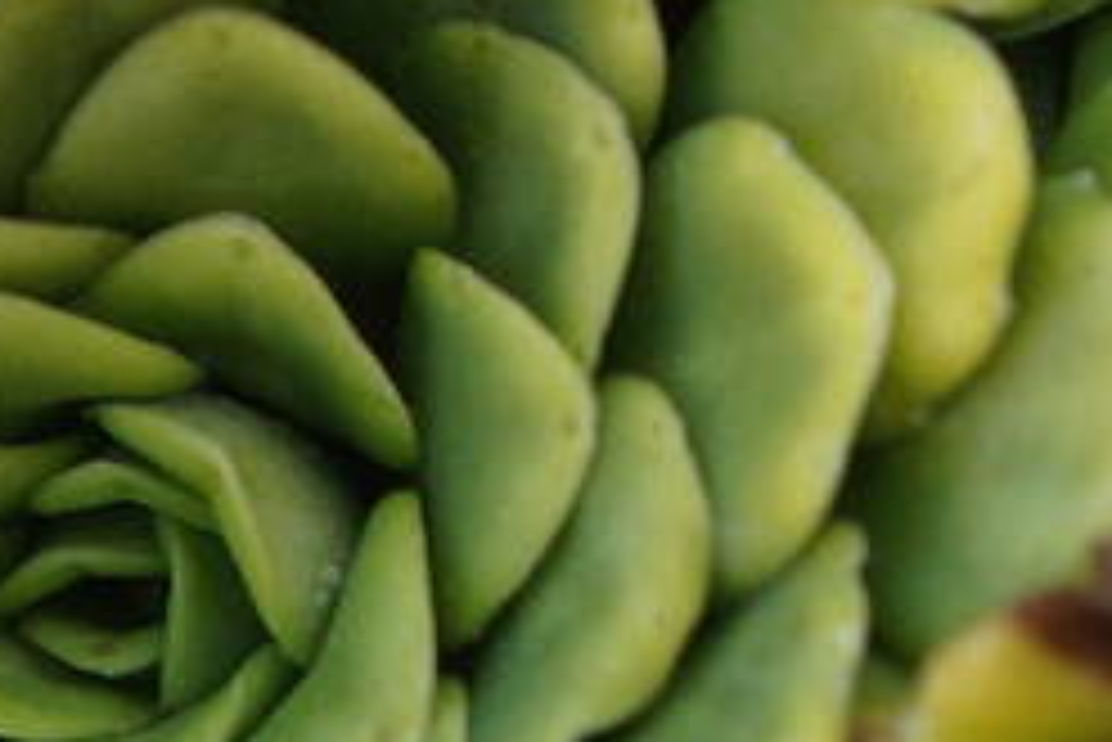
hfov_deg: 2.8
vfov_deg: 1.9
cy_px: -652
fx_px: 22530
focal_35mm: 729
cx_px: 1229
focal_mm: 100
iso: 400
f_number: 5.6
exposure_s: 1/160
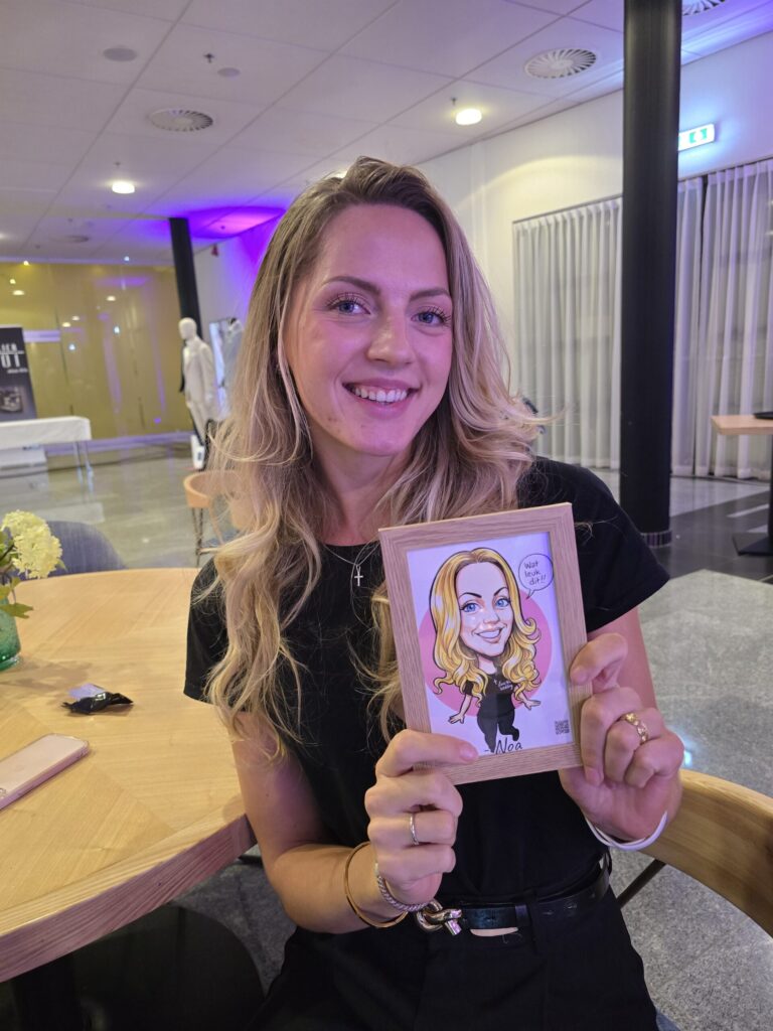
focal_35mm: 23
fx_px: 685
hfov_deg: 58.9
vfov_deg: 73.9
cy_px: 516
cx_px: 386
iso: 800
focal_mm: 6.3
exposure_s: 1/62.5
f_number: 1.7
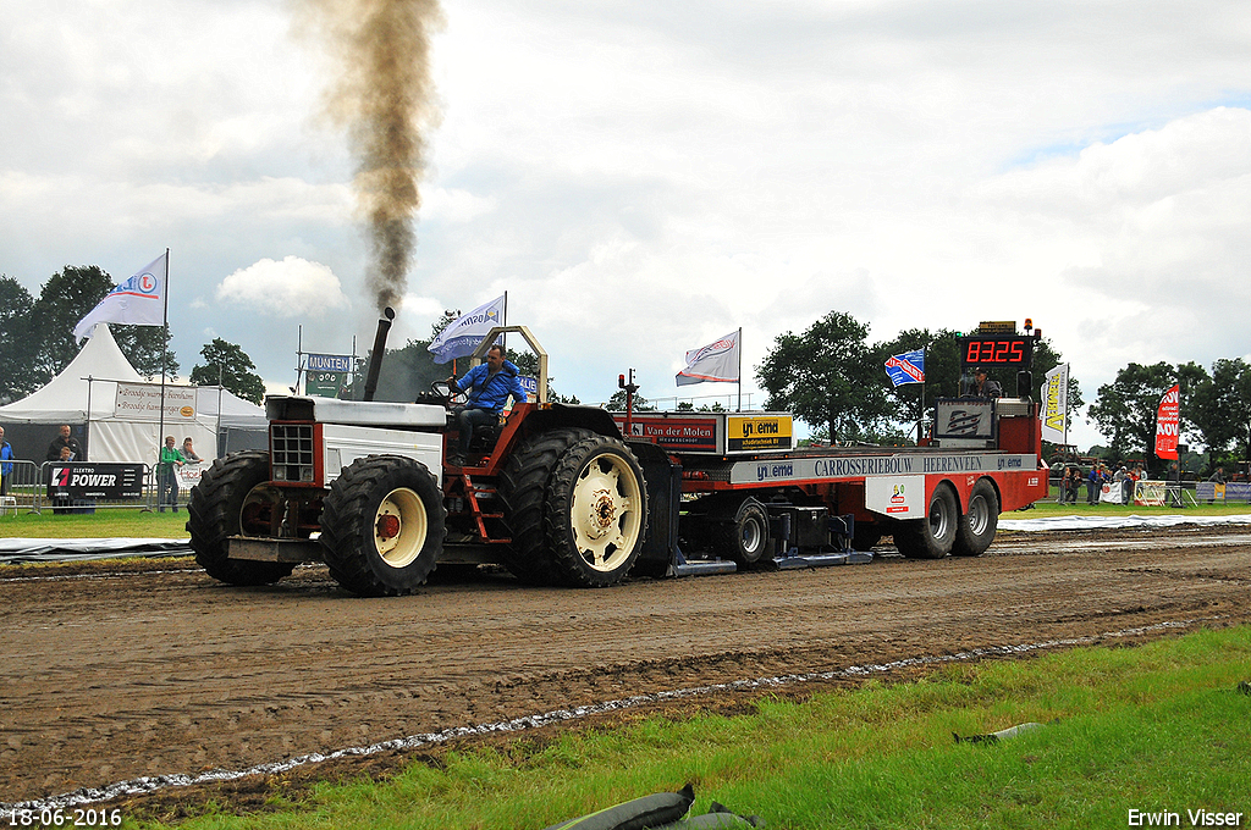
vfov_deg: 25.7
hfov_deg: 37.9
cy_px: 415
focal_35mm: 52
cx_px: 626
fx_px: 1822
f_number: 5
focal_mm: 35
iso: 500
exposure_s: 1/2500
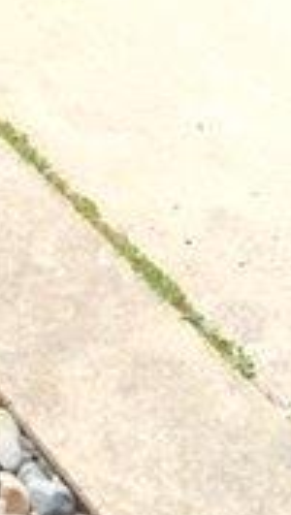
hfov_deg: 10.1
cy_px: -349
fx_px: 1559
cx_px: -242
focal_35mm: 114
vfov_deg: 16.4
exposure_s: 1/1980
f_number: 2.2
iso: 32
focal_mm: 4.15
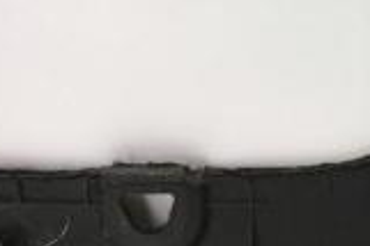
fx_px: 1232
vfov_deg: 10.7
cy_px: -189
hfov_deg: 15.7
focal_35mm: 120
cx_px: 554
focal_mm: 4.15
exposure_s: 1/149
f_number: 2.2
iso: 25
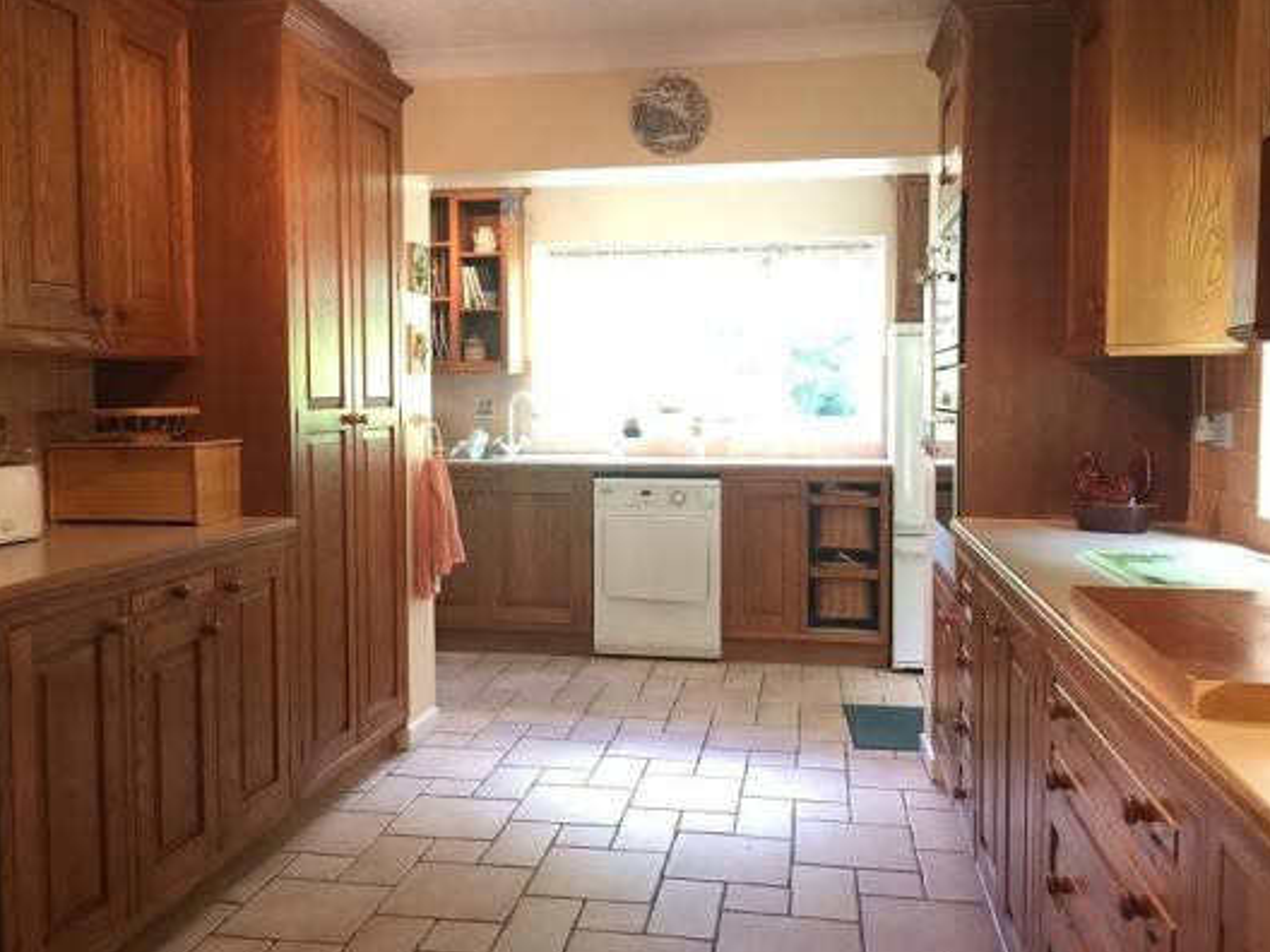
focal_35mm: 32
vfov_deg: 44.2
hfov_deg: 56.8
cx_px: 598
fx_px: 1174
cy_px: 458
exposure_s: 1/33
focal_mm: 4.15
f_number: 2.2
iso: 125
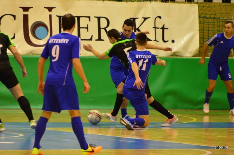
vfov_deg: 3.7
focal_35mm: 375
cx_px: 117
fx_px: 2434
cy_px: 78
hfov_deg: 5.5
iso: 4000
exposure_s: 1/400
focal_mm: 250
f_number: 5.6
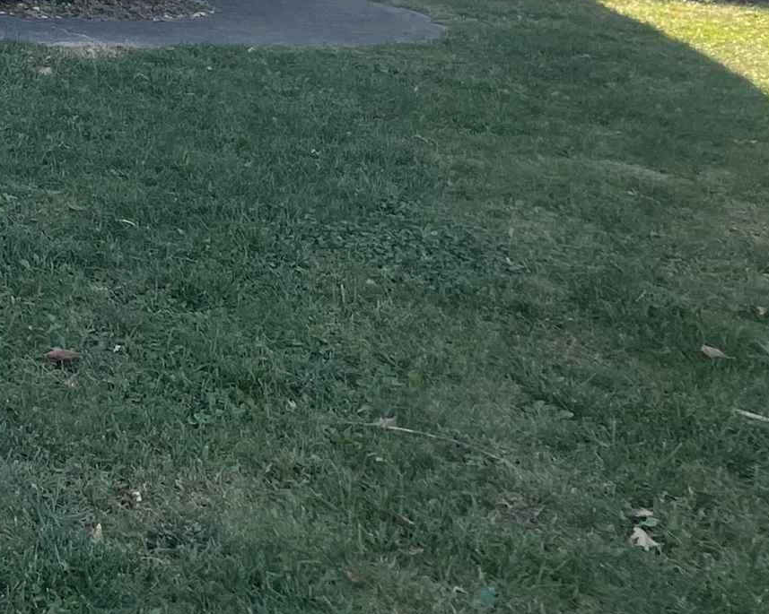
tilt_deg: +2.7
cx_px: -524
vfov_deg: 15.7
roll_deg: -1.1
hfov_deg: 17.8
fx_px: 2070
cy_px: -280
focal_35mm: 91
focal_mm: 4.2
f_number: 1.6
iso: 32
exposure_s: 1/609
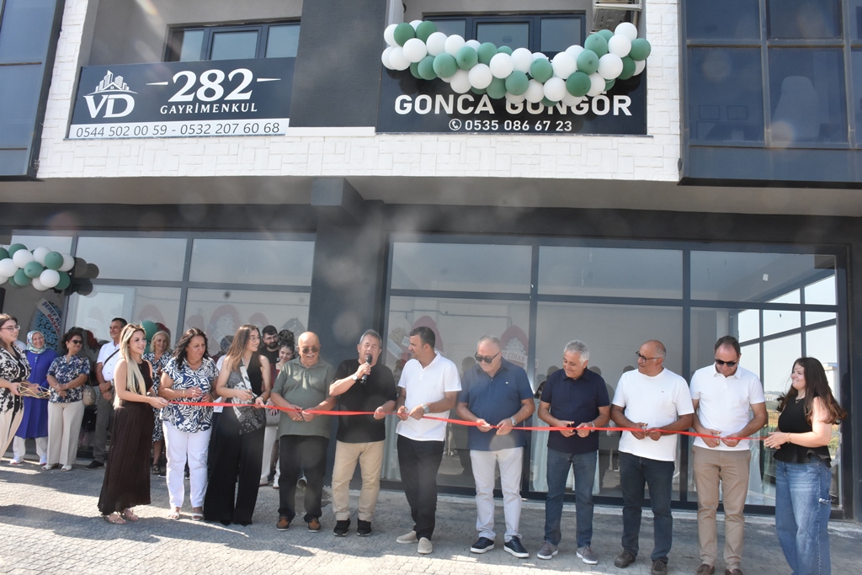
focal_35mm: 27
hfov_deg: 67.4
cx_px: 431
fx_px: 647
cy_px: 288
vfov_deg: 47.9
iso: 1250
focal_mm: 18
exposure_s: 1/320
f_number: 14
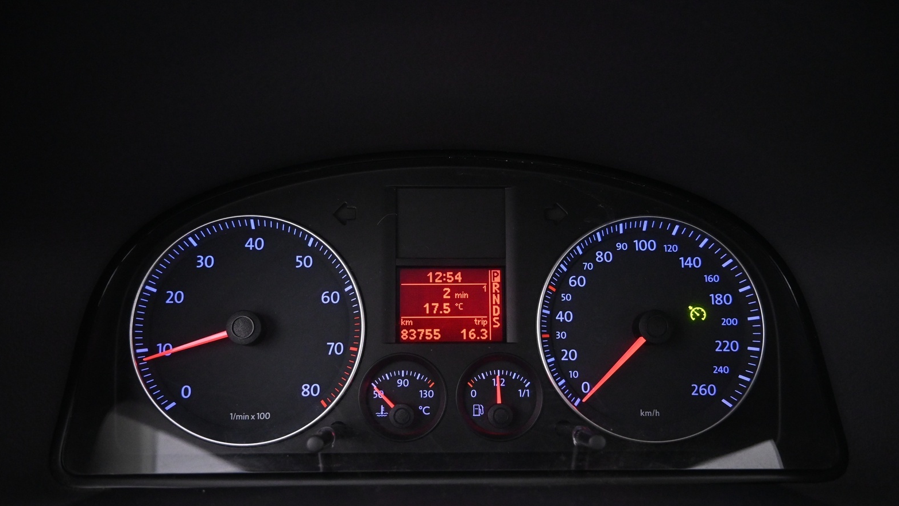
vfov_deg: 44.1
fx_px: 620
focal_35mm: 26
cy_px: 310
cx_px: 445
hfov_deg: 71.9
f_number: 3.5
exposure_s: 1/25
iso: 3200
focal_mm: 16
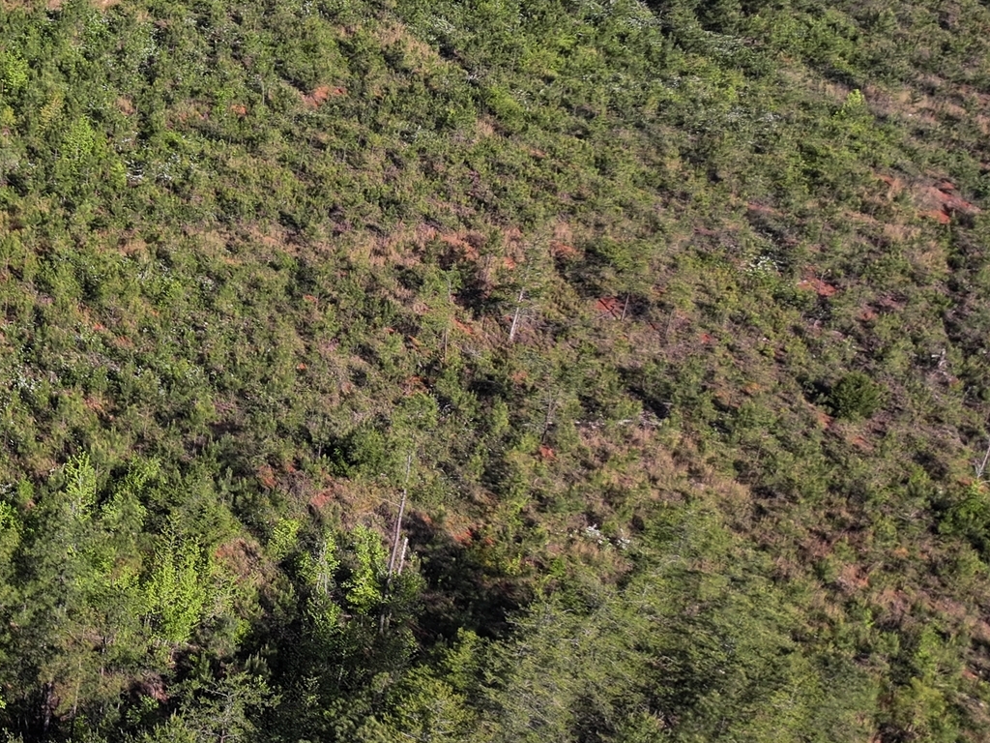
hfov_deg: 22.9
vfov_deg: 20.1
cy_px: 92
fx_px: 2059
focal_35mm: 72
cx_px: -414
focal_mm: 12.29
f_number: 2.8
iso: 100
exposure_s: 1/1600
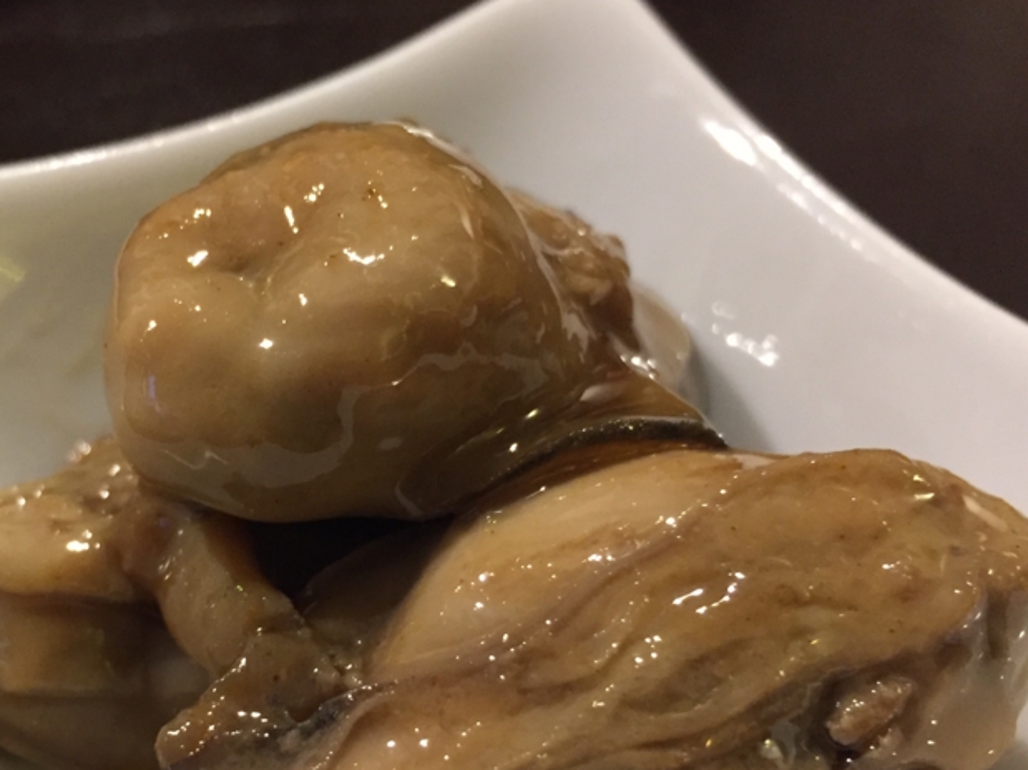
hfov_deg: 39.1
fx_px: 1425
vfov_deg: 30.0
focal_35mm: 48
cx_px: 332
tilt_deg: -40.8
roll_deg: +1.9
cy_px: 533
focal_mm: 4.15
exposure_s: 1/33
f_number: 2.2
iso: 250
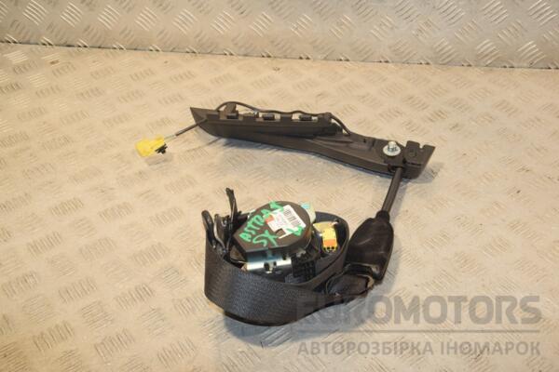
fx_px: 745
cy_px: 186
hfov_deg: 41.1
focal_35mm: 48
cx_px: 280
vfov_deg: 28.1
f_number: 8
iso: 800
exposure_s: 1/200
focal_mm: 32
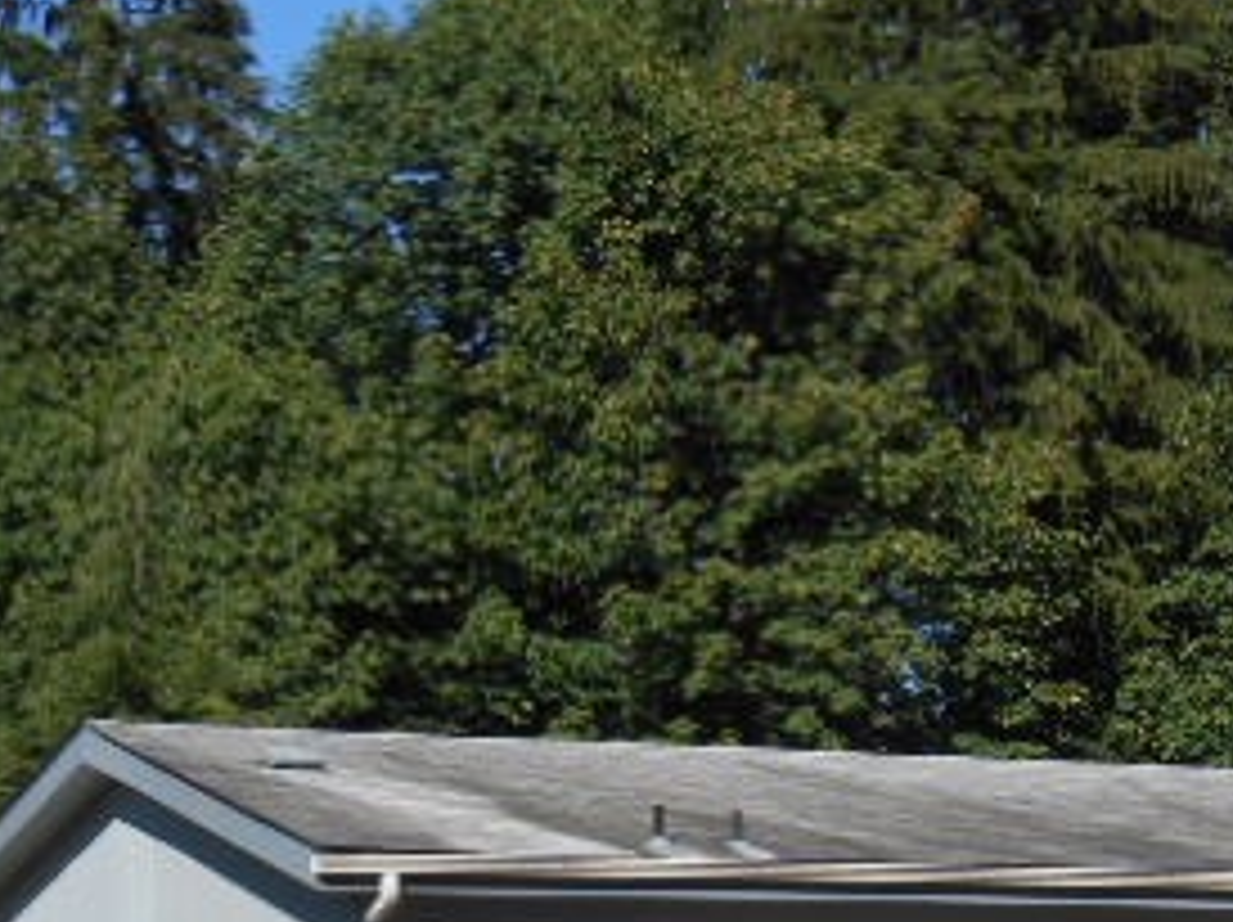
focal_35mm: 124
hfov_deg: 15.6
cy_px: 801
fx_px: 4413
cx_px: 1282
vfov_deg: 11.9
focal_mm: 9.5
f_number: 4.2
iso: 80
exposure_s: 1/640
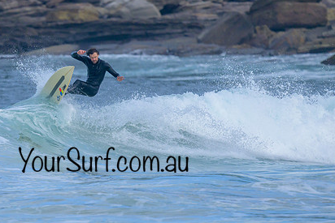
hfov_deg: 1.3
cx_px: 14
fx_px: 14409
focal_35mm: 1548
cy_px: 165
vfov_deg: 0.9
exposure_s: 1/2000
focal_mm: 800
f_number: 6.3
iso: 500
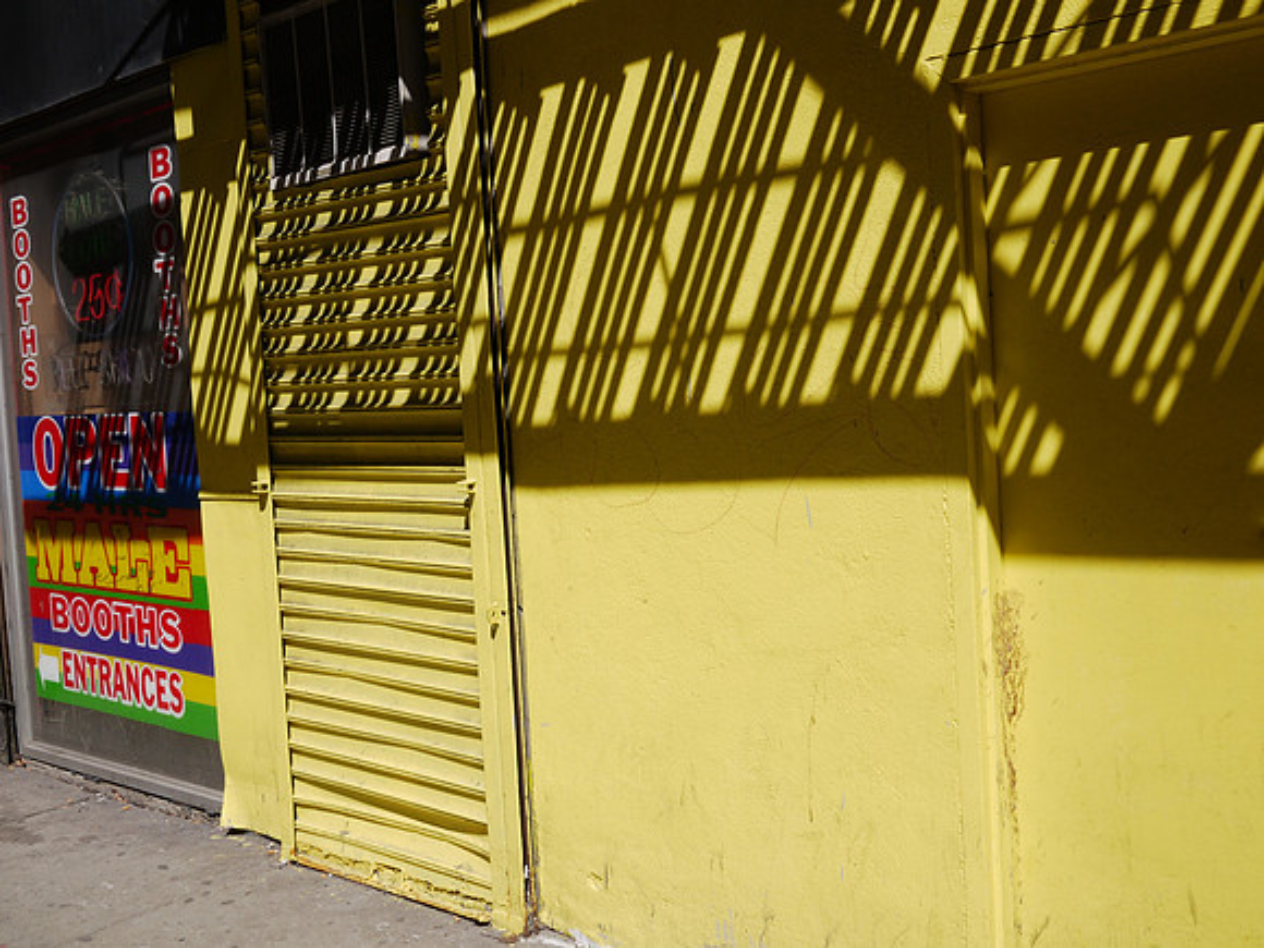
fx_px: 1461
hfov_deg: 46.8
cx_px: 632
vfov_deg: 36.0
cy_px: 474
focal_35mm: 40
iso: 100
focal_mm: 20
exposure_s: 1/125
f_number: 16
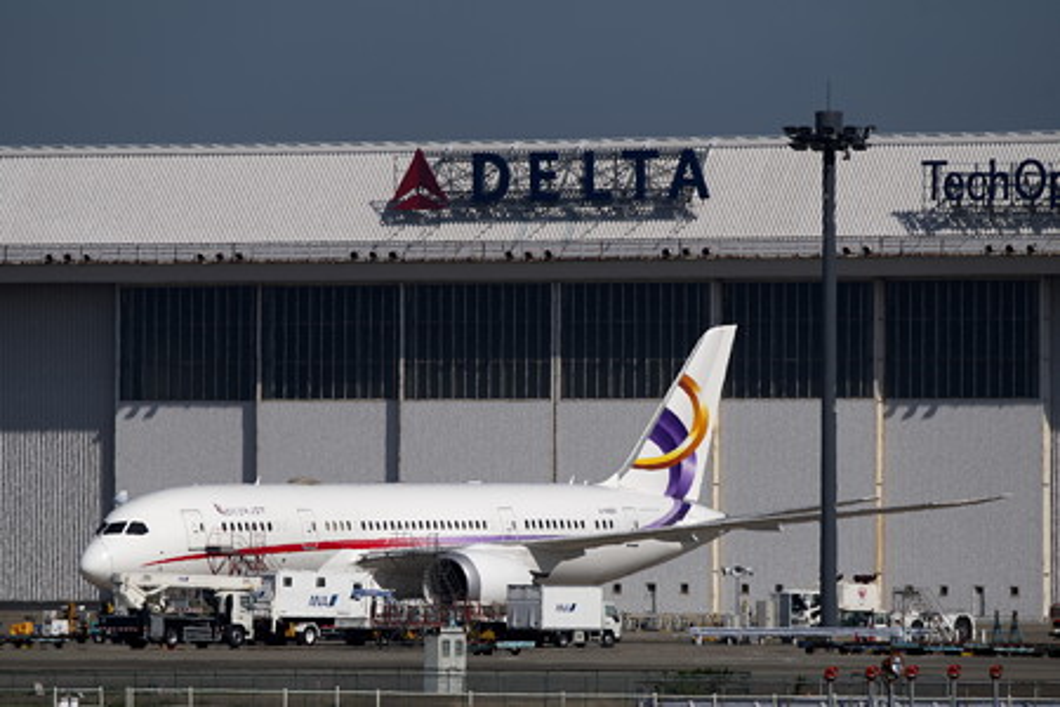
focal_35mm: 585
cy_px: 354
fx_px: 17224
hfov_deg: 3.5
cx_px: 530
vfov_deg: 2.4
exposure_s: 1/1000
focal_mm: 390
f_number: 8
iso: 100
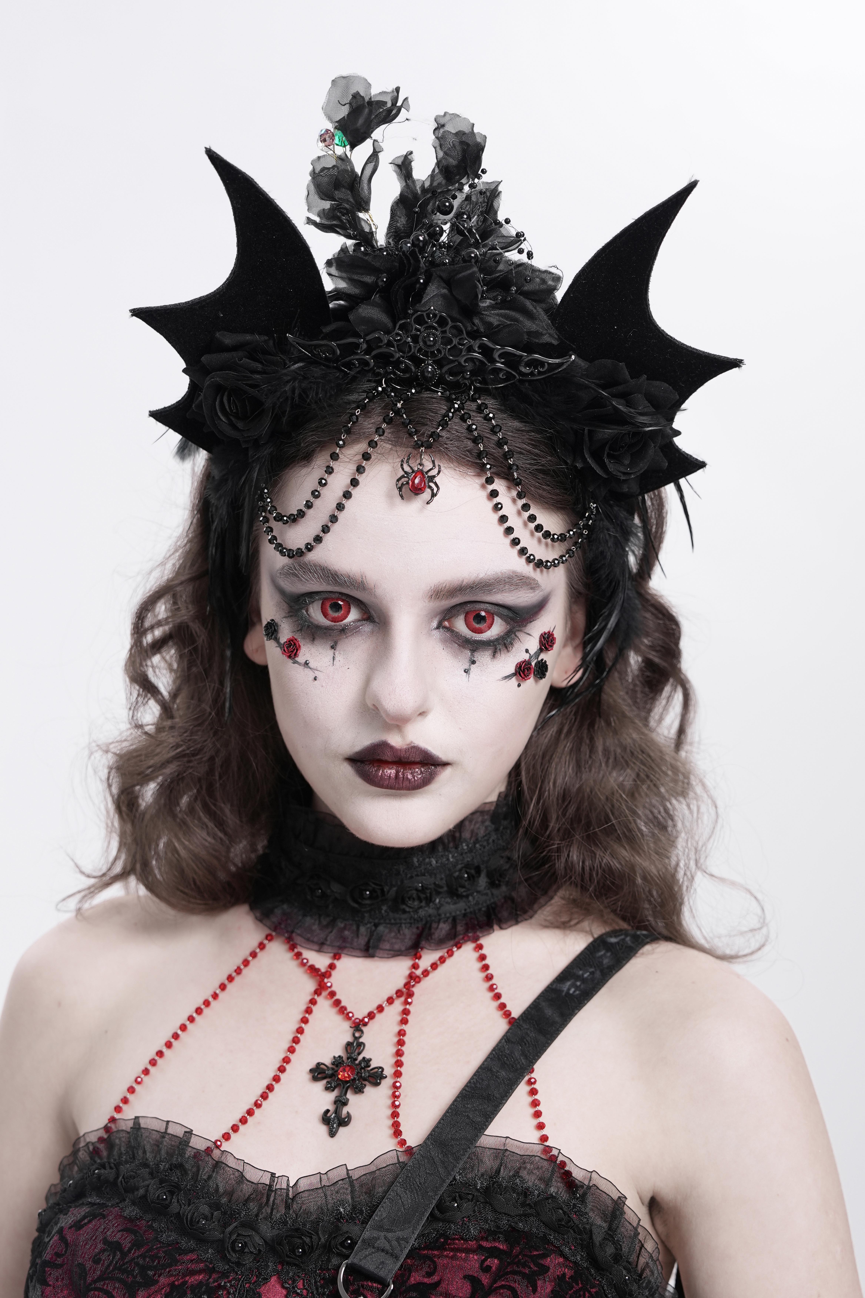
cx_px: 432
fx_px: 1658
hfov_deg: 29.2
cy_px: 649
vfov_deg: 42.7
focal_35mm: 46
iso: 250
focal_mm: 46
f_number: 4
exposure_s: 1/125
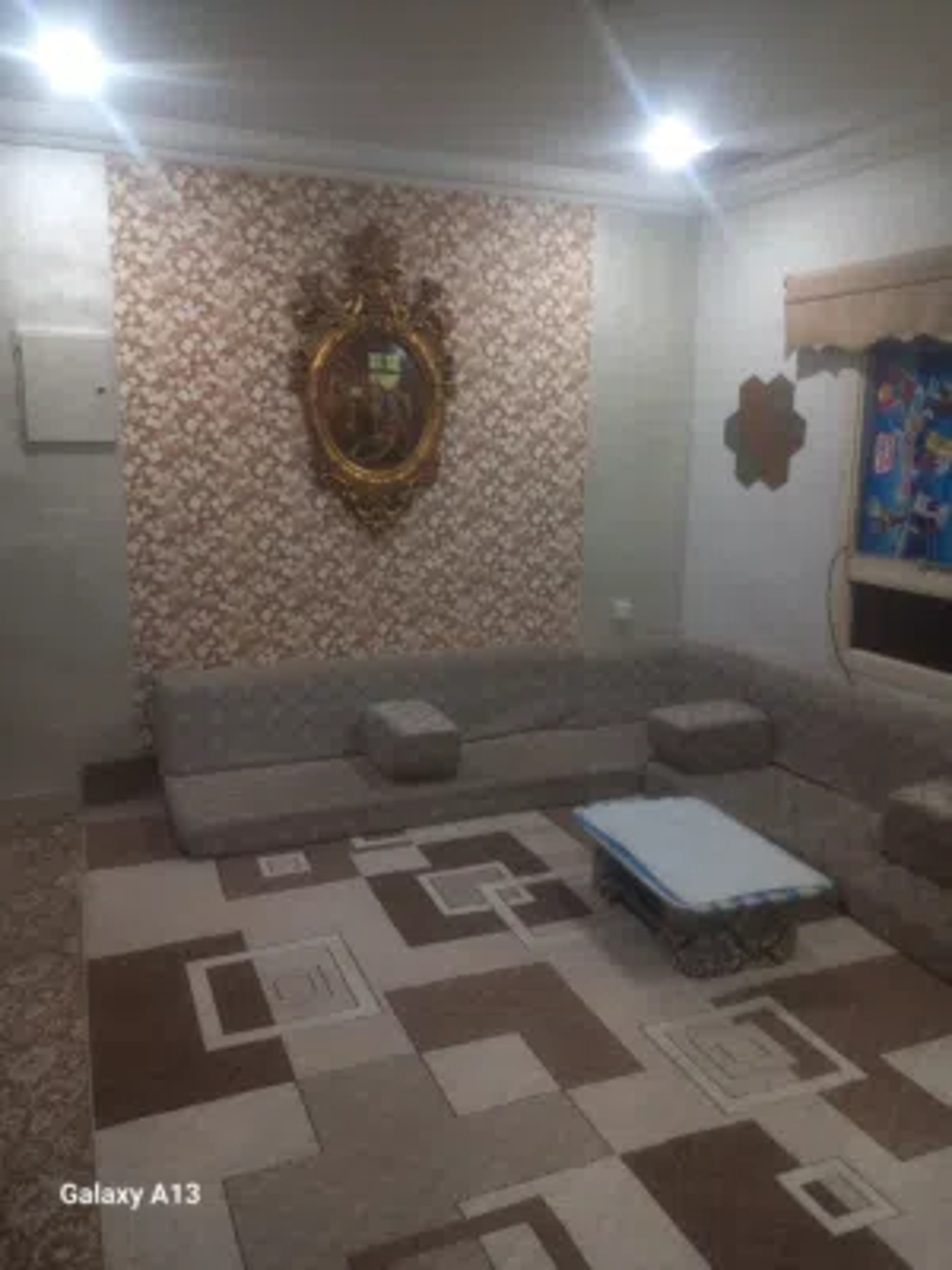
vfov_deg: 65.3
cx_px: 476
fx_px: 990
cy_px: 635
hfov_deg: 51.4
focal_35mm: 27
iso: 320
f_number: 1.8
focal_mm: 4
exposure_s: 1/25
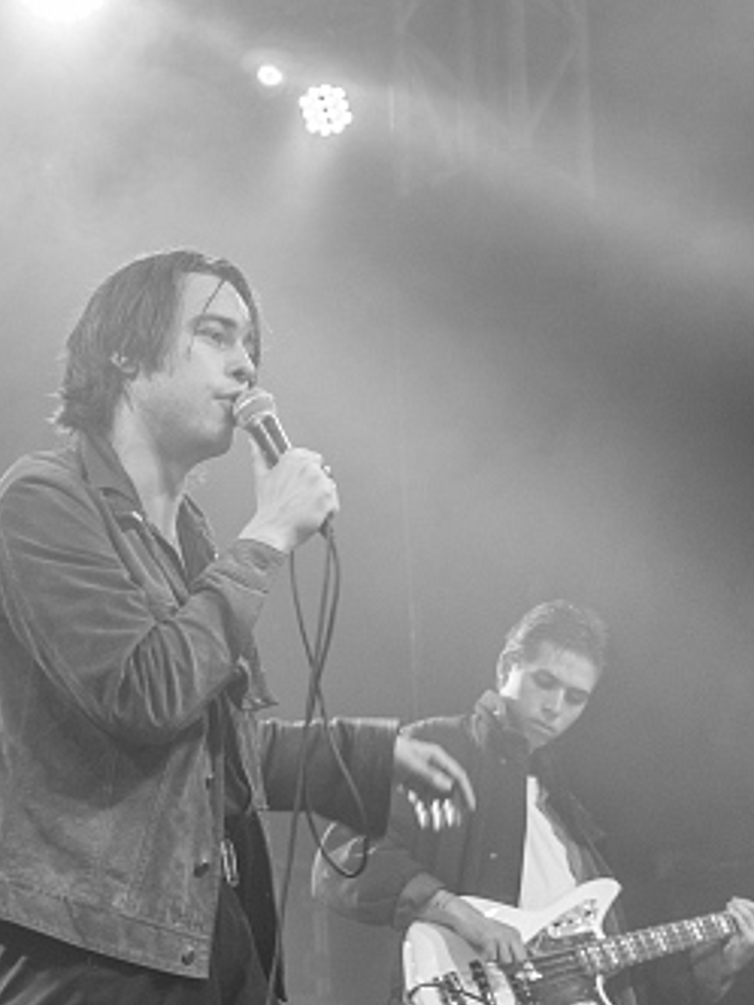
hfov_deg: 15.3
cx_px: 198
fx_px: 2788
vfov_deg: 20.0
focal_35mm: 96
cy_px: 929
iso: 500
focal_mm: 46
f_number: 4.5
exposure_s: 1/125
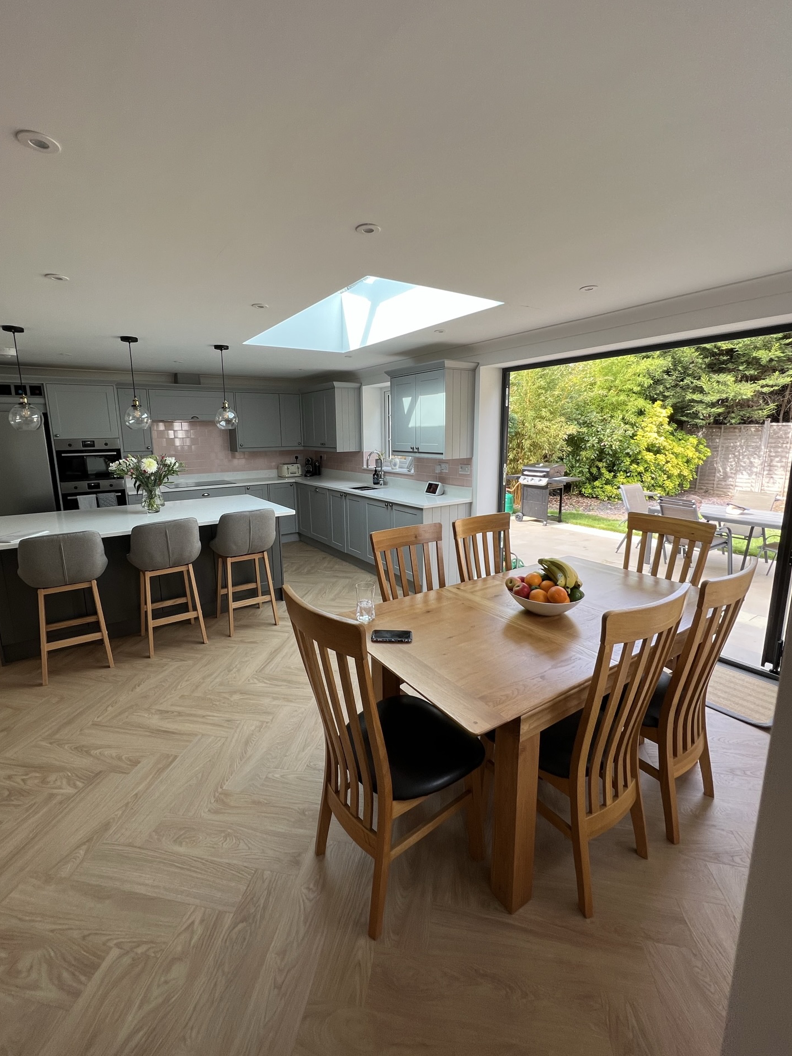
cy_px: 514
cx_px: 379
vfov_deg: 102.0
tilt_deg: -10.6
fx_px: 427
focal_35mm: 14
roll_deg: +0.6
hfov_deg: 85.6
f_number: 1.8
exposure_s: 1/99
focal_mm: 1.57
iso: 40
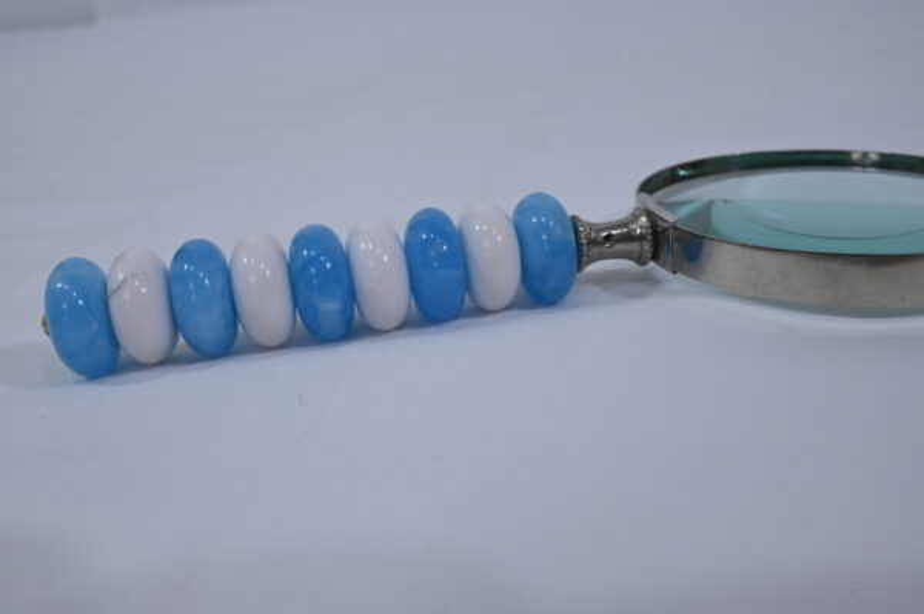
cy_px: 307
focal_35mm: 38
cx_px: 462
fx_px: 975
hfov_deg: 50.7
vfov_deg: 35.0
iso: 640
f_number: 10
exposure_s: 1/125
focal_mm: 38
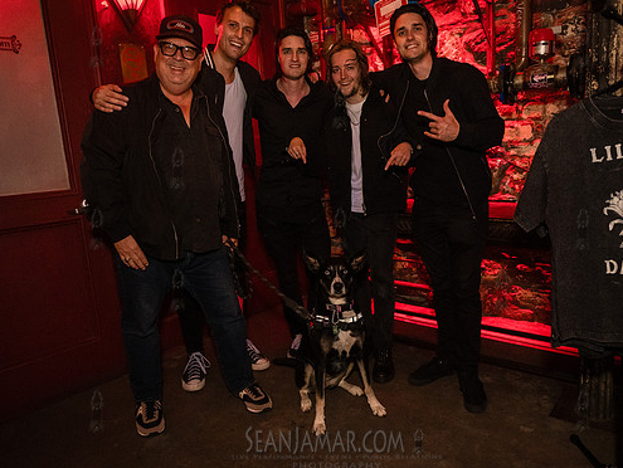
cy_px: 228
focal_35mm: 27
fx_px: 486
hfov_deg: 65.2
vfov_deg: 51.4
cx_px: 339
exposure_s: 1/320
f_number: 3.5
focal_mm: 24
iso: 12800
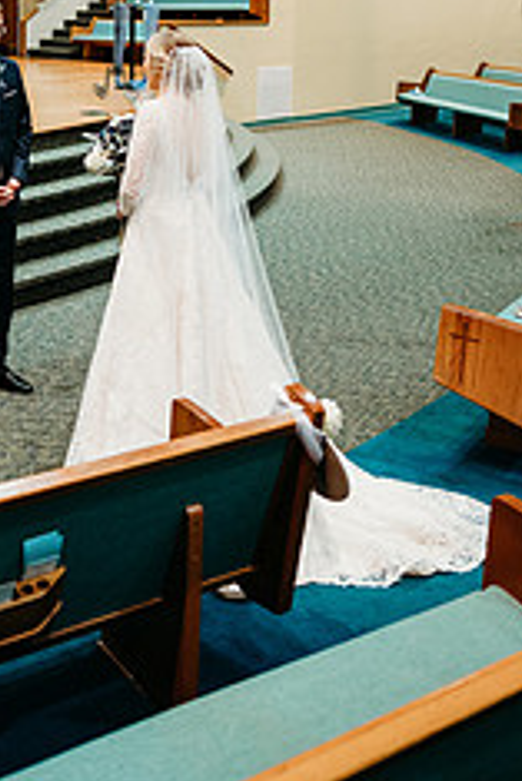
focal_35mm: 46
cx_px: 90
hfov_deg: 28.5
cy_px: 96
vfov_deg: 39.9
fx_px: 999
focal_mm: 24
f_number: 1.8
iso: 2000
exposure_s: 1/125
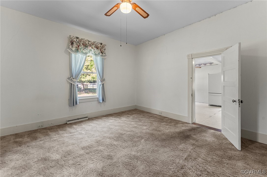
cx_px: 134
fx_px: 104
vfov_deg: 81.2
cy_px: 88
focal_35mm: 14
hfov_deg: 104.3
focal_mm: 14
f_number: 7.1
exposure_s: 1/15
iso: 1250
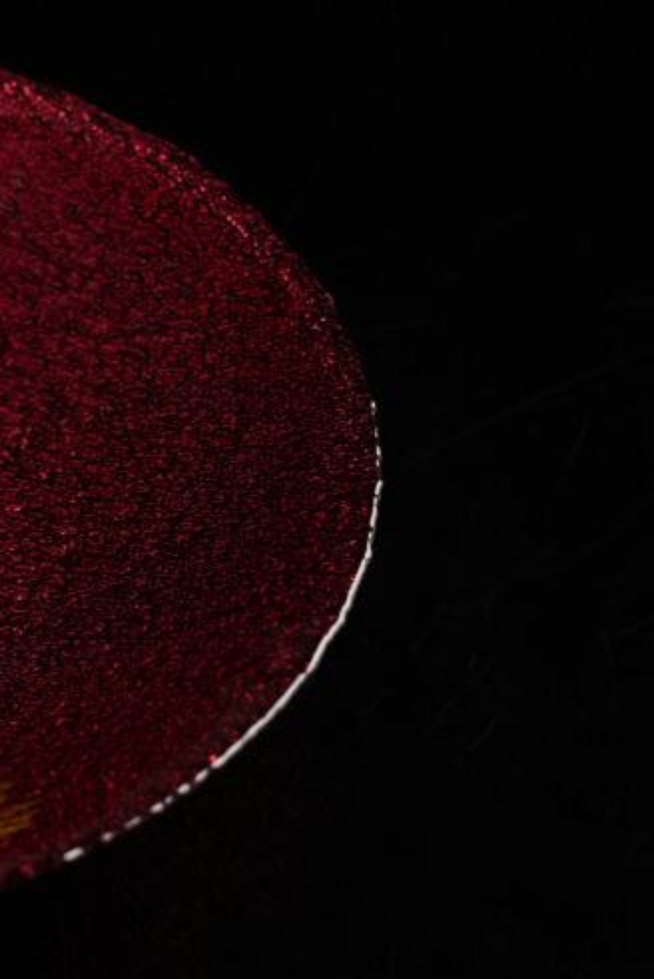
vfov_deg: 15.1
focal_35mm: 136
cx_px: -48
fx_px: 3700
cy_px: 508
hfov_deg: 10.0
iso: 125
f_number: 8
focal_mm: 87
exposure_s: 1/160
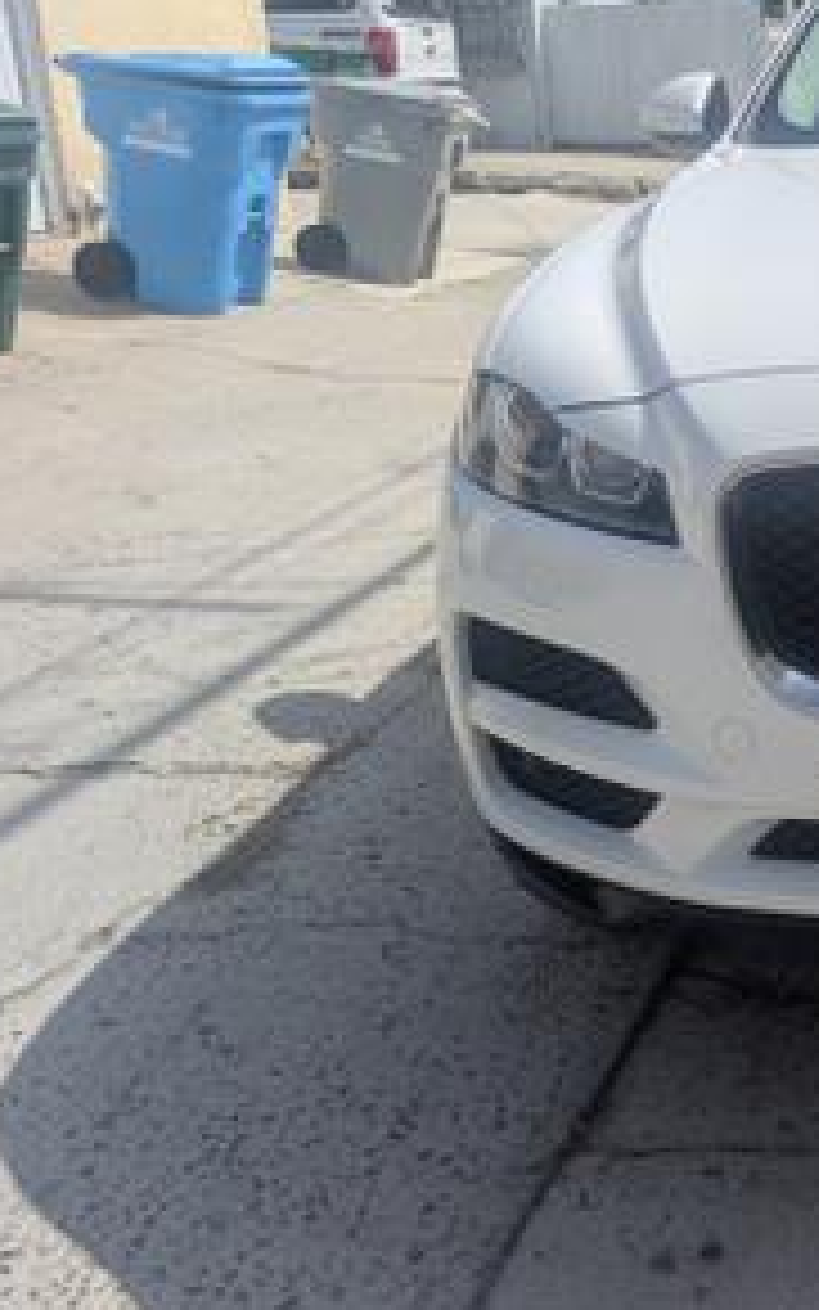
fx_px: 1571
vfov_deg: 45.0
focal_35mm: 44
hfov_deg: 25.1
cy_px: 518
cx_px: 1080
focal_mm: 6.9
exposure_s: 1/1541
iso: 21
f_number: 1.68
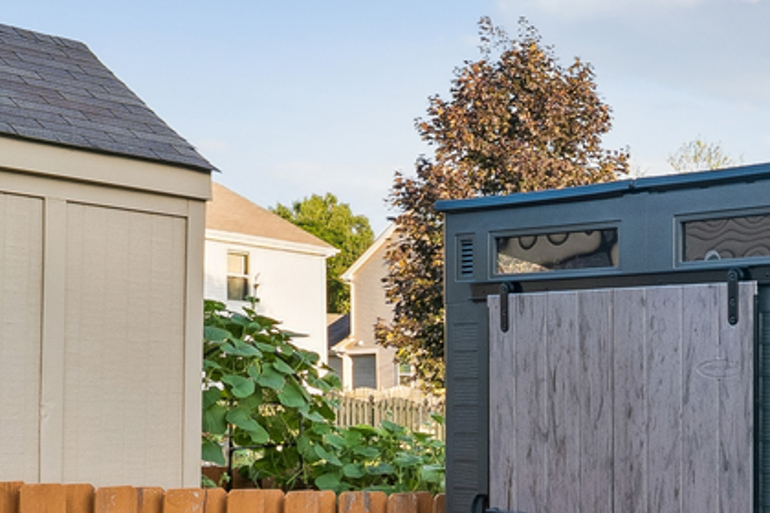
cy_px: 394
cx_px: 896
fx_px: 1155
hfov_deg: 31.6
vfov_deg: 24.7
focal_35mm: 54
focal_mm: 14
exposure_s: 1/125
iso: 640
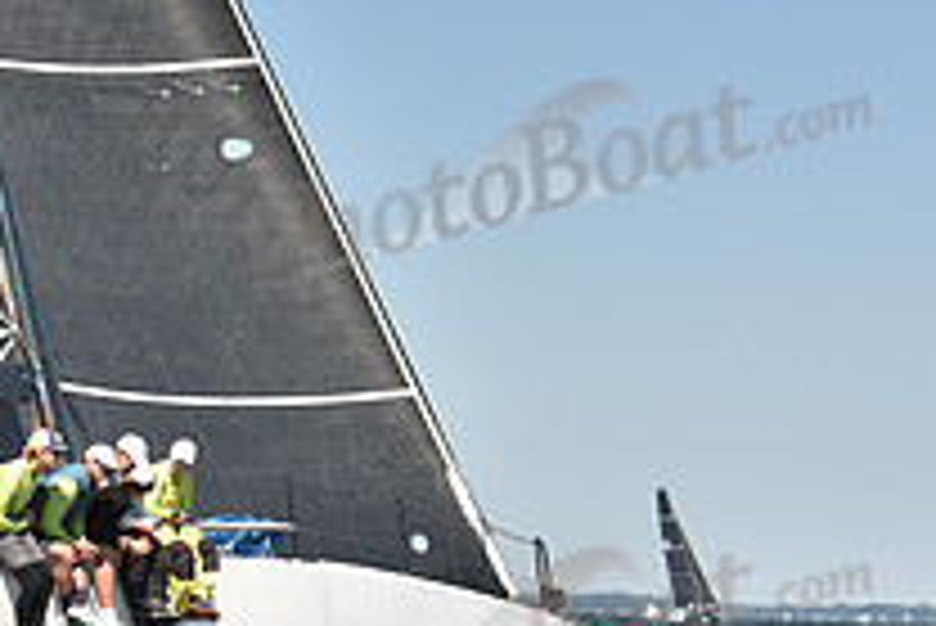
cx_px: 9
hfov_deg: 10.5
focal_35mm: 195
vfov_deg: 7.0
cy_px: 471
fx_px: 5073
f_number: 4.5
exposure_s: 1/800
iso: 250
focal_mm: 70
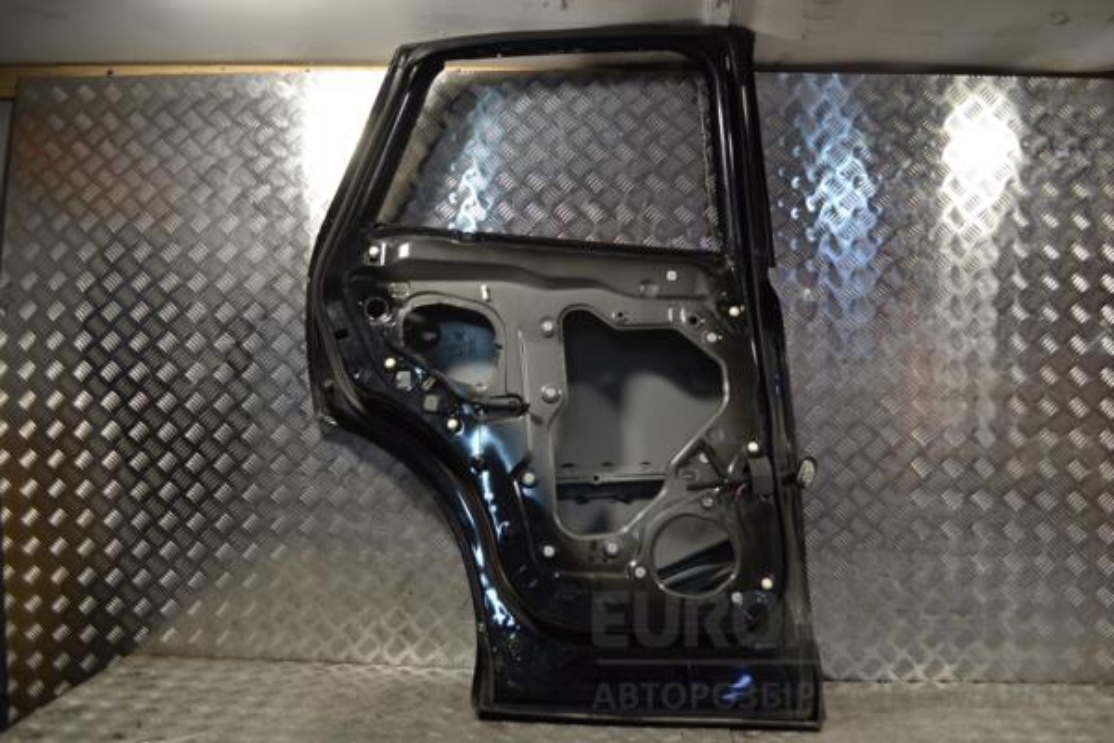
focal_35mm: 33
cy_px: 372
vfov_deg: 40.0
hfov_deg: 57.2
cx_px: 557
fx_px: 1021
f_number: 4
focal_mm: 22
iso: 100
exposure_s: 1/60
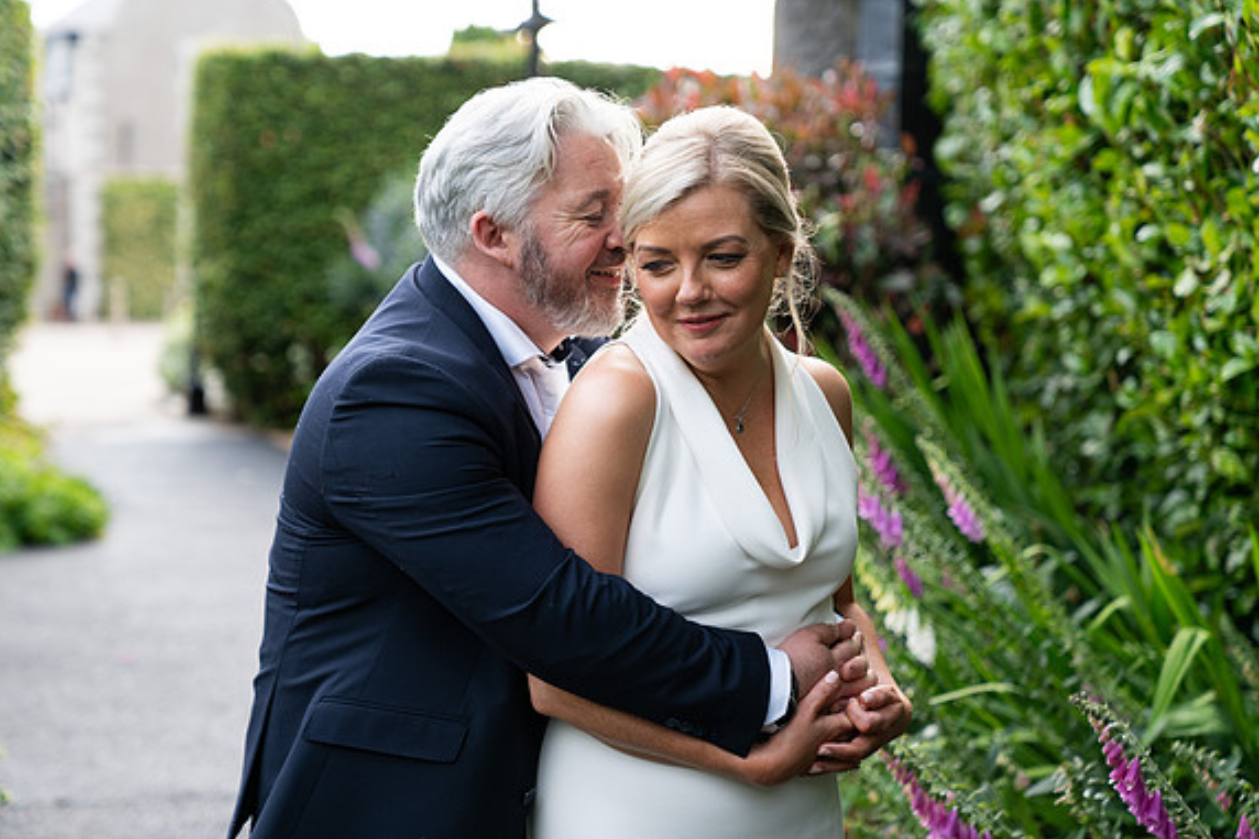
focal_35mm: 71
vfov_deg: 19.2
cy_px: 415
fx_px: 2482
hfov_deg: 28.5
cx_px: 623
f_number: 2.8
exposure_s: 1/200
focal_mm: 70
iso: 500
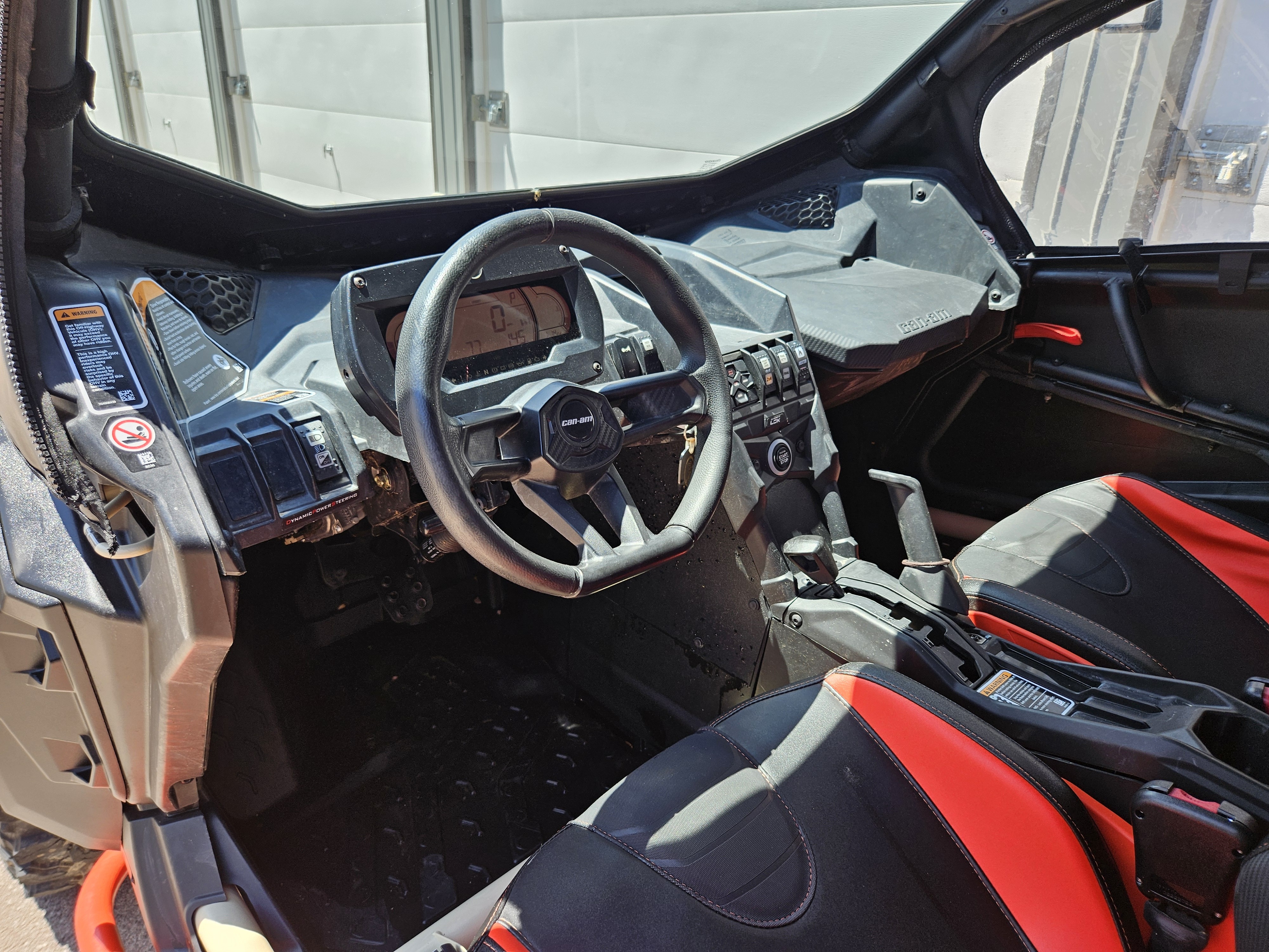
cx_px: 634
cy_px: 476
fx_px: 843
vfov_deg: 58.9
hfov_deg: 73.9
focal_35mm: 23
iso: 25
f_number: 1.8
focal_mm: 5.4
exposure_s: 1/275
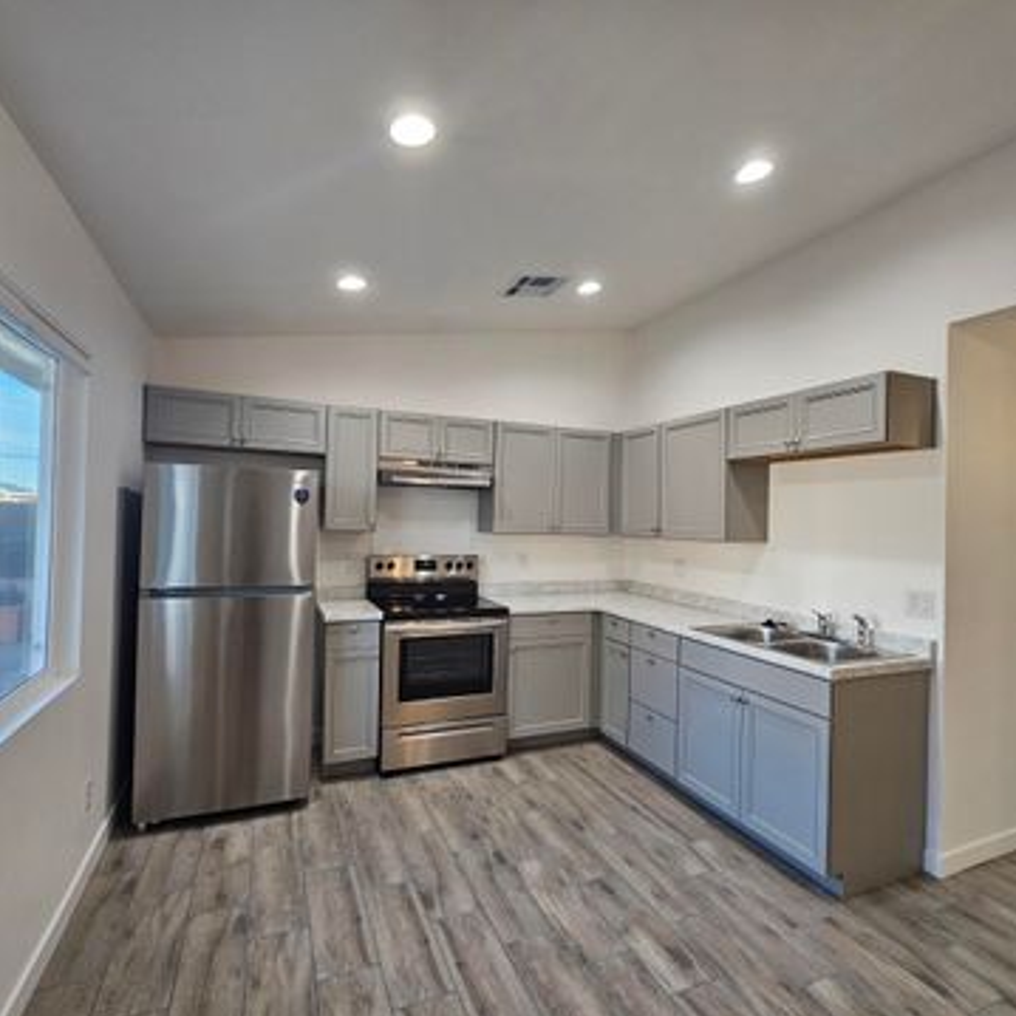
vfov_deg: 87.4
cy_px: 519
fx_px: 531
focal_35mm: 16
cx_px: 521
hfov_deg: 87.4
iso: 160
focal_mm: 2.2
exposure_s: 1/60
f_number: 2.2
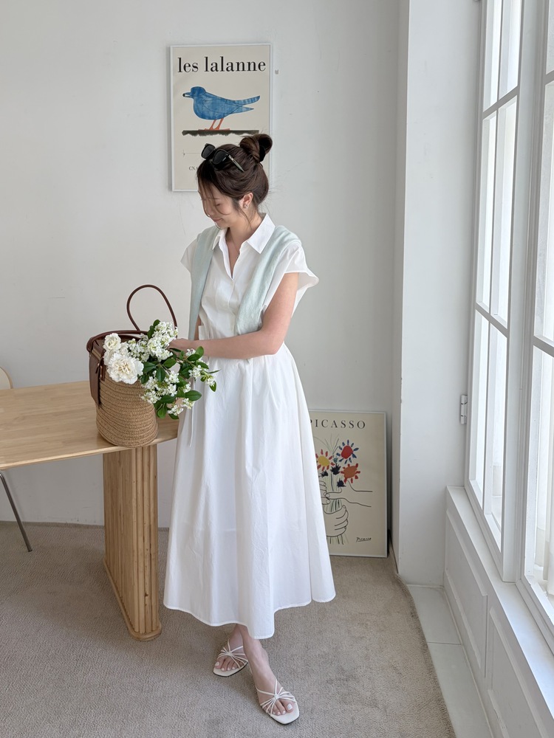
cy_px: 369
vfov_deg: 67.3
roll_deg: +0.3
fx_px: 555
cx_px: 277
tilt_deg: -8.8
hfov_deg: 53.1
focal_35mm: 26
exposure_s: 1/120
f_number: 1.6
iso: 80
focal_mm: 5.96
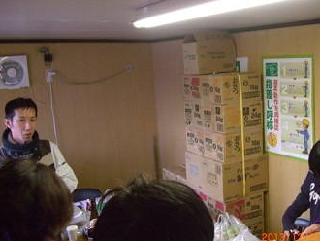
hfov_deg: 41.0
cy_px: 121
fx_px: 426
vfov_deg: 31.6
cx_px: 192
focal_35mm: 46
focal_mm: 7.9
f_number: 2.8
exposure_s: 1/80
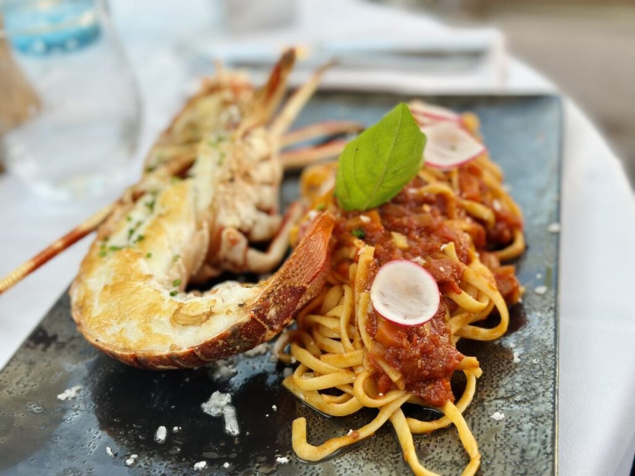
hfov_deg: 39.7
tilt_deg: -33.6
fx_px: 881
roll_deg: +5.3
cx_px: 318
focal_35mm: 48
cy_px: 238
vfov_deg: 30.3
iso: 64
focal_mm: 6.86
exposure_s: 1/131
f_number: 1.78
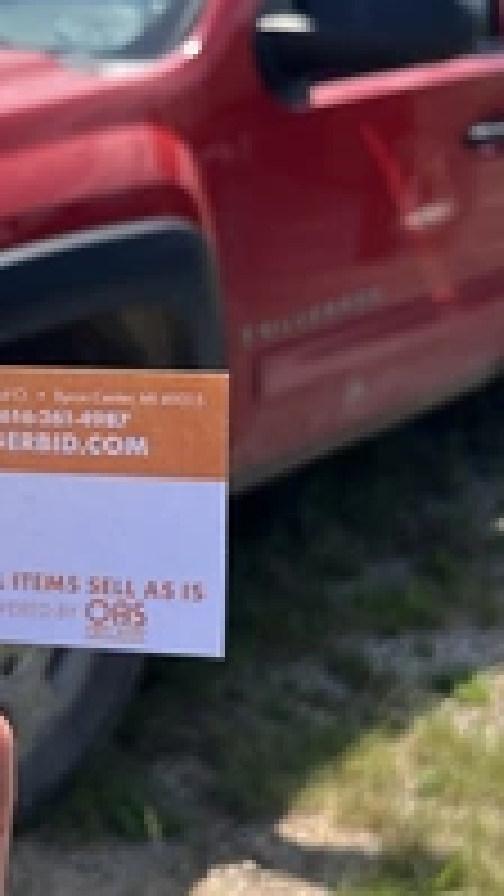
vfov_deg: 36.4
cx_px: -72
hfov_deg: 20.0
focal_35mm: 57
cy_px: 329
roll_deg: -1.4
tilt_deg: -19.1
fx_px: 1354
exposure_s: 1/2179
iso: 50
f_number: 1.6
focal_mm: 5.1
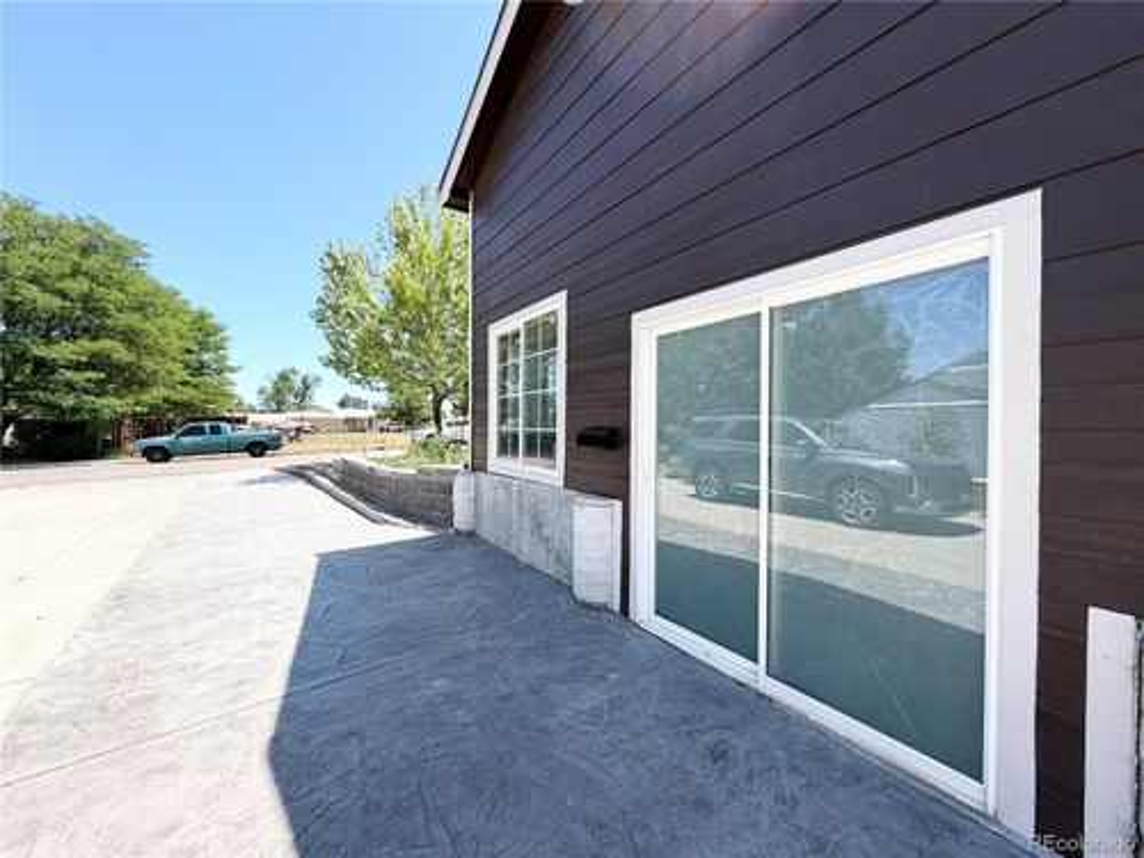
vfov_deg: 85.7
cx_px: 572
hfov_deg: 102.1
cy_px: 429
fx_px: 463
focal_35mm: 14
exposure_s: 1/770
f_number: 2.2
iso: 40
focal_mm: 2.22
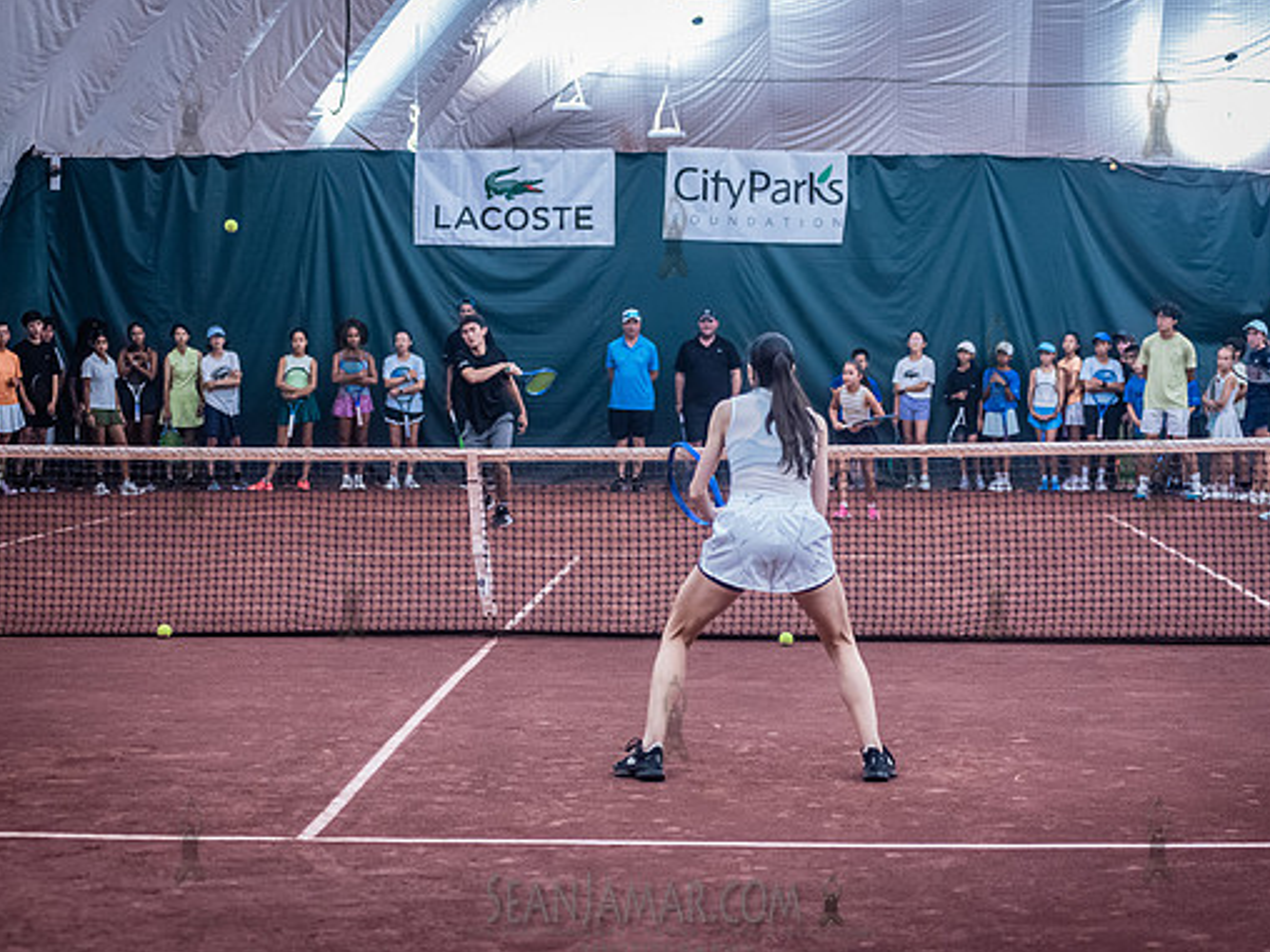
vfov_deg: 16.6
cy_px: 476
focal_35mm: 89
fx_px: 3265
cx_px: 672
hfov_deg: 22.0
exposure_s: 1/400
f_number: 3.2
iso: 6400
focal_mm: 80
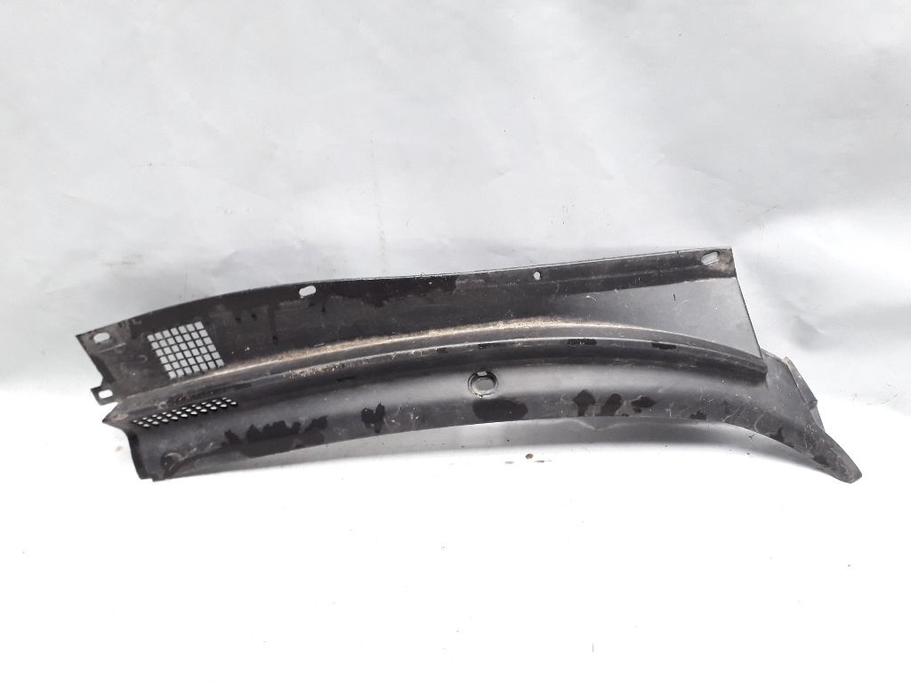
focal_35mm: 27
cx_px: 456
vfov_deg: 51.4
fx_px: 711
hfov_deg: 65.3
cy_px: 342
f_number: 1.9
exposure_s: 1/50
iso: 125
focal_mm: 3.6
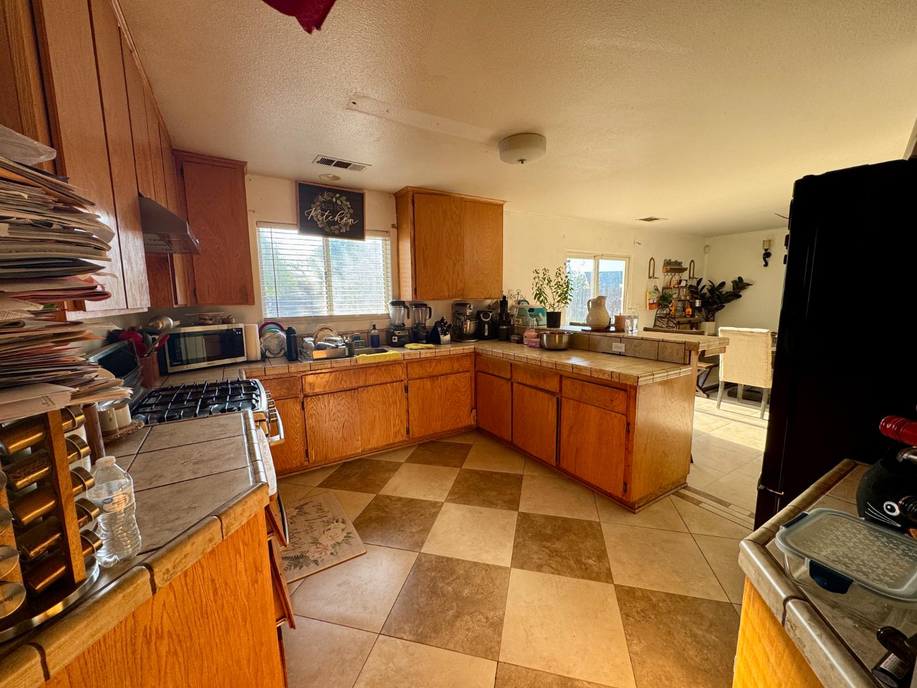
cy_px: 344
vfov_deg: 85.7
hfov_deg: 102.1
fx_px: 371
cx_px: 458
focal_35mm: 14
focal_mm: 2.22
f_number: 2.2
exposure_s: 1/99
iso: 50
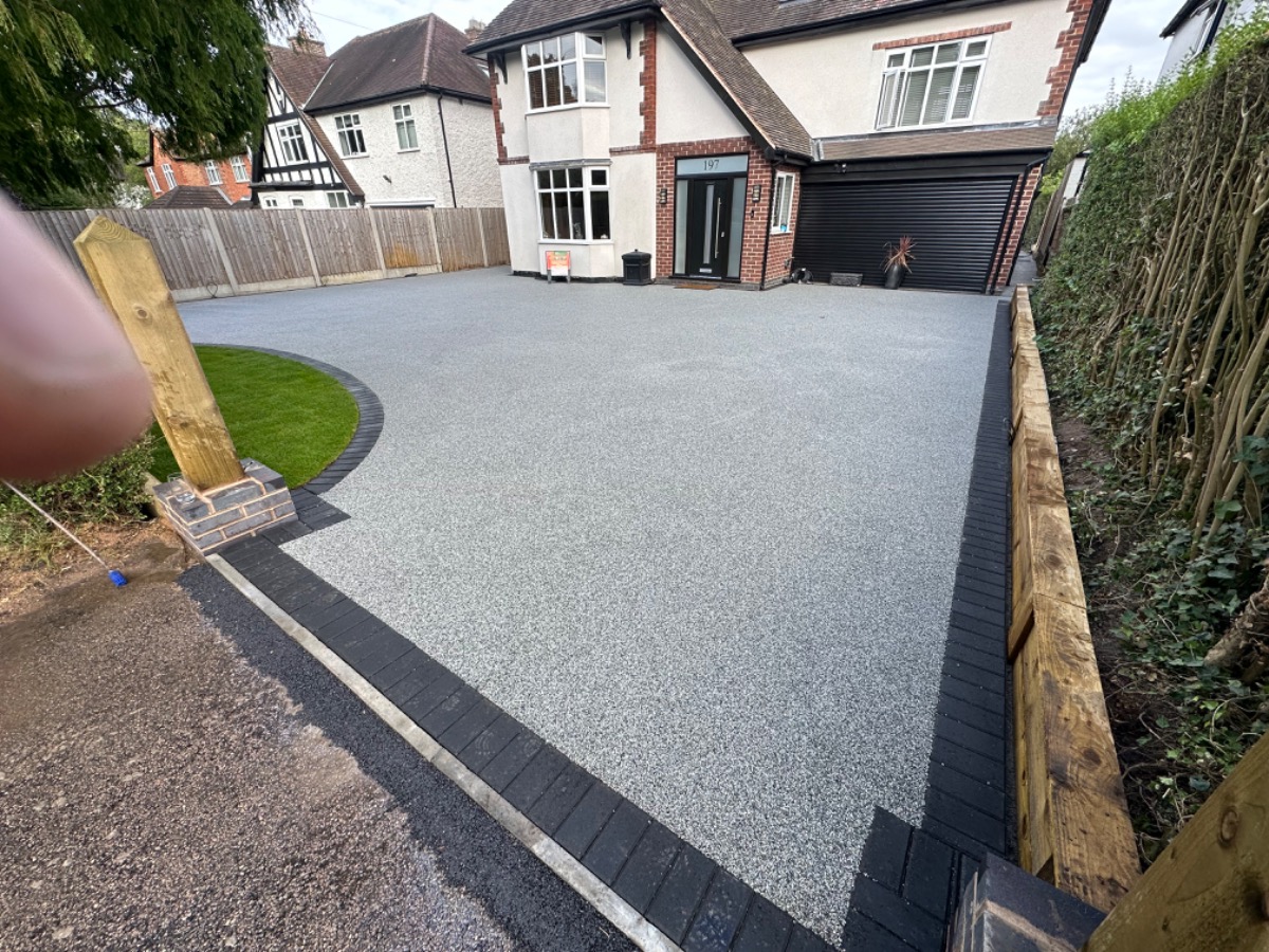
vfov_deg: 85.7
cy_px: 476
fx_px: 513
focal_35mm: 14
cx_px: 634
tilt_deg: -28.4
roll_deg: +0.0
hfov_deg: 102.1
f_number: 2.2
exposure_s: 1/355
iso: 40
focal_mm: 2.22
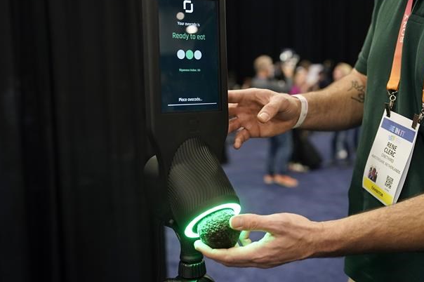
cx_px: 210
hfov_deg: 46.4
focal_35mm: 42
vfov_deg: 31.8
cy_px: 131
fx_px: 494
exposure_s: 1/320
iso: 5000
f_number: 2.8
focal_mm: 39
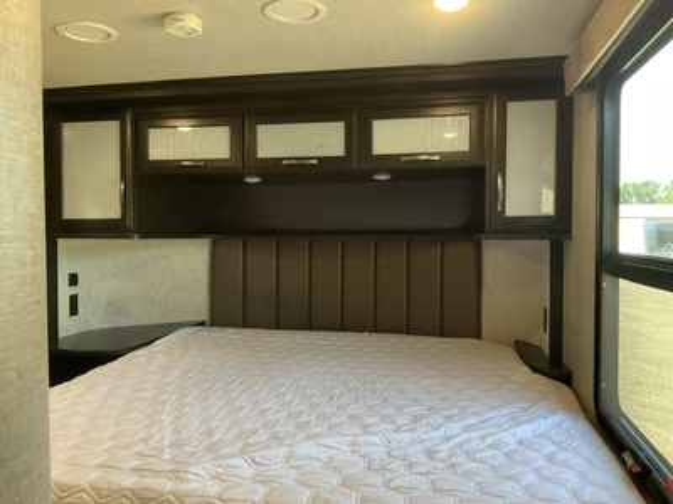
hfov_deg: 61.7
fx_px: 564
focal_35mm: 29
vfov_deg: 48.2
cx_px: 336
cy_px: 252
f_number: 1.8
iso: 160
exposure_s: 1/60
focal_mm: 3
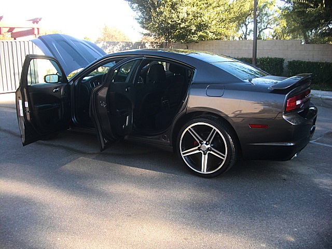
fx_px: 345
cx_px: 166
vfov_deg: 39.7
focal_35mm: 36
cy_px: 124
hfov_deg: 51.4
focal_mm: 6.3
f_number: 2.8
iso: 50
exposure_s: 1/100
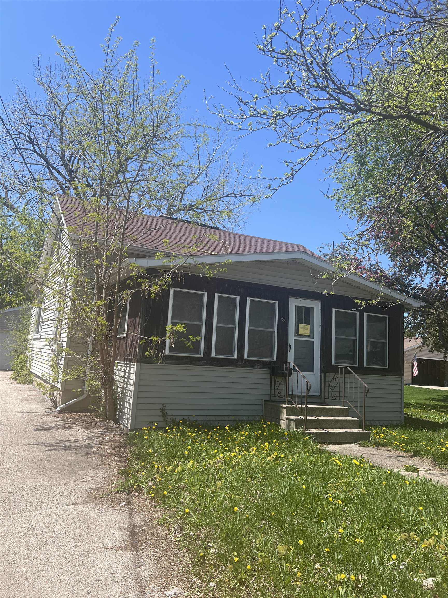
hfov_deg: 53.1
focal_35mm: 26
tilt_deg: +8.9
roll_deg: -3.0
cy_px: 299
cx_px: 224
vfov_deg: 67.3
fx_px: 449
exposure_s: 1/2695
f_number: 1.5
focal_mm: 5.7
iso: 50
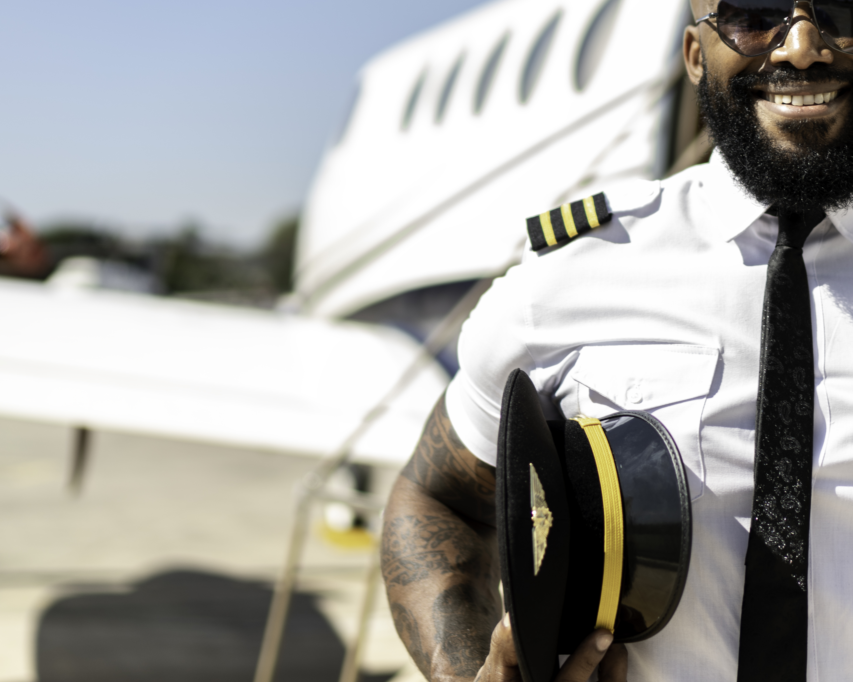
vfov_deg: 22.5
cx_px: 579
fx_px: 1691
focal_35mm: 67
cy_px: 123
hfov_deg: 28.1
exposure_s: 1/200
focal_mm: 35
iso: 100
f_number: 1.4
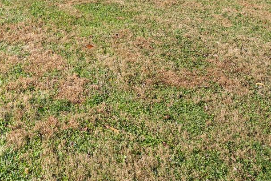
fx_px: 354
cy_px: -82
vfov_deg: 23.6
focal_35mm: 47
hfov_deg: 38.3
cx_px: 15
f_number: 10
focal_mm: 14
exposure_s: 1/400
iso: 250
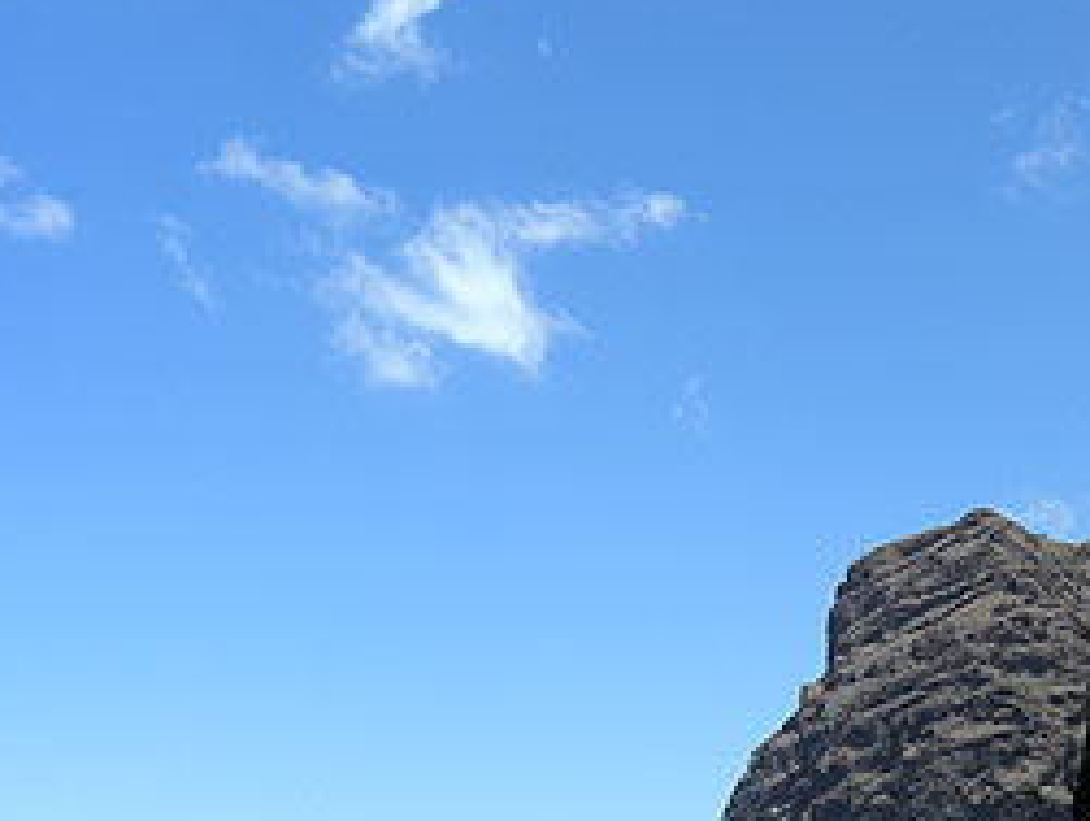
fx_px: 2144
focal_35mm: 68
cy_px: 643
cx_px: 855
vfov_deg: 21.4
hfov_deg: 28.0
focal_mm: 7.9
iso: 80
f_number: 4
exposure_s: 1/800
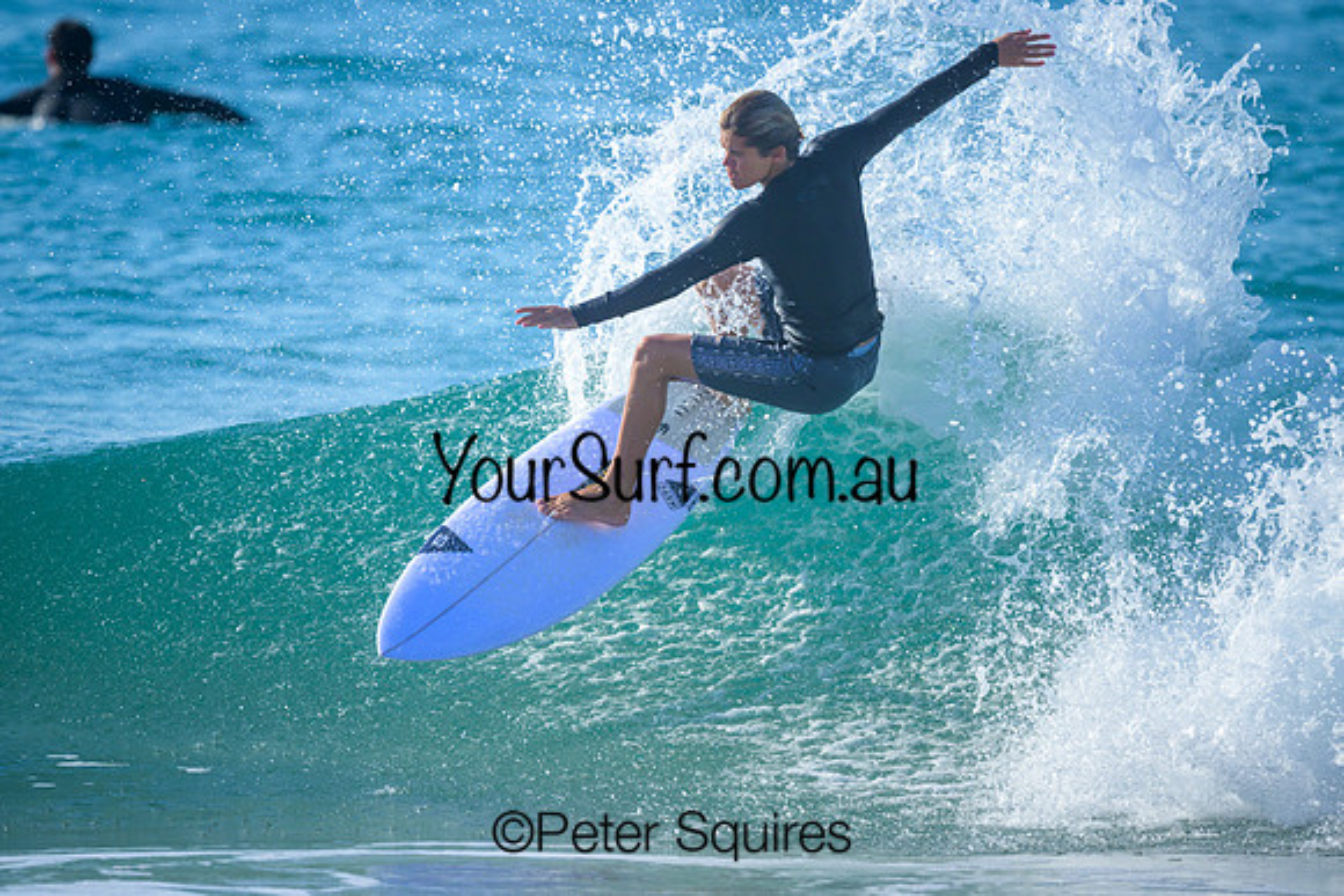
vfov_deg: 1.7
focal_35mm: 833
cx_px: 700
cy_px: 448
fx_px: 31103
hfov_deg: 2.5
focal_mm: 800
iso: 320
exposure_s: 1/2500
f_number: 6.3
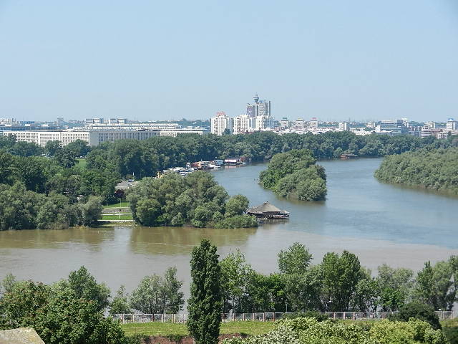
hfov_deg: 21.5
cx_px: 229
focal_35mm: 91
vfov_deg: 16.2
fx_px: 1204
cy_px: 172
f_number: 4.9
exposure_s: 1/800
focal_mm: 16.3
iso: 160
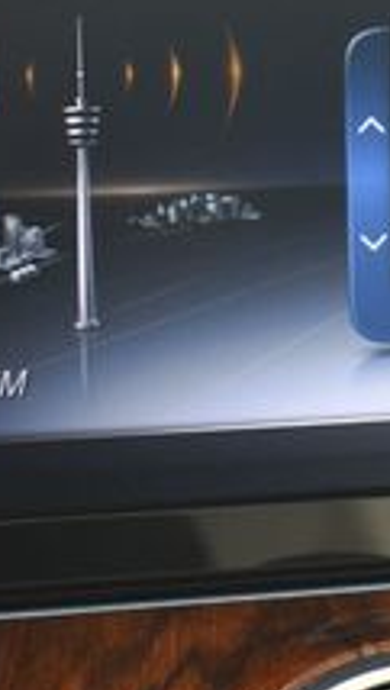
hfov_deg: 9.6
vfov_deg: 17.0
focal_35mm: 125
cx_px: 474
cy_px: 132
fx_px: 2289
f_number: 4
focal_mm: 27
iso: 500
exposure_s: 1/250
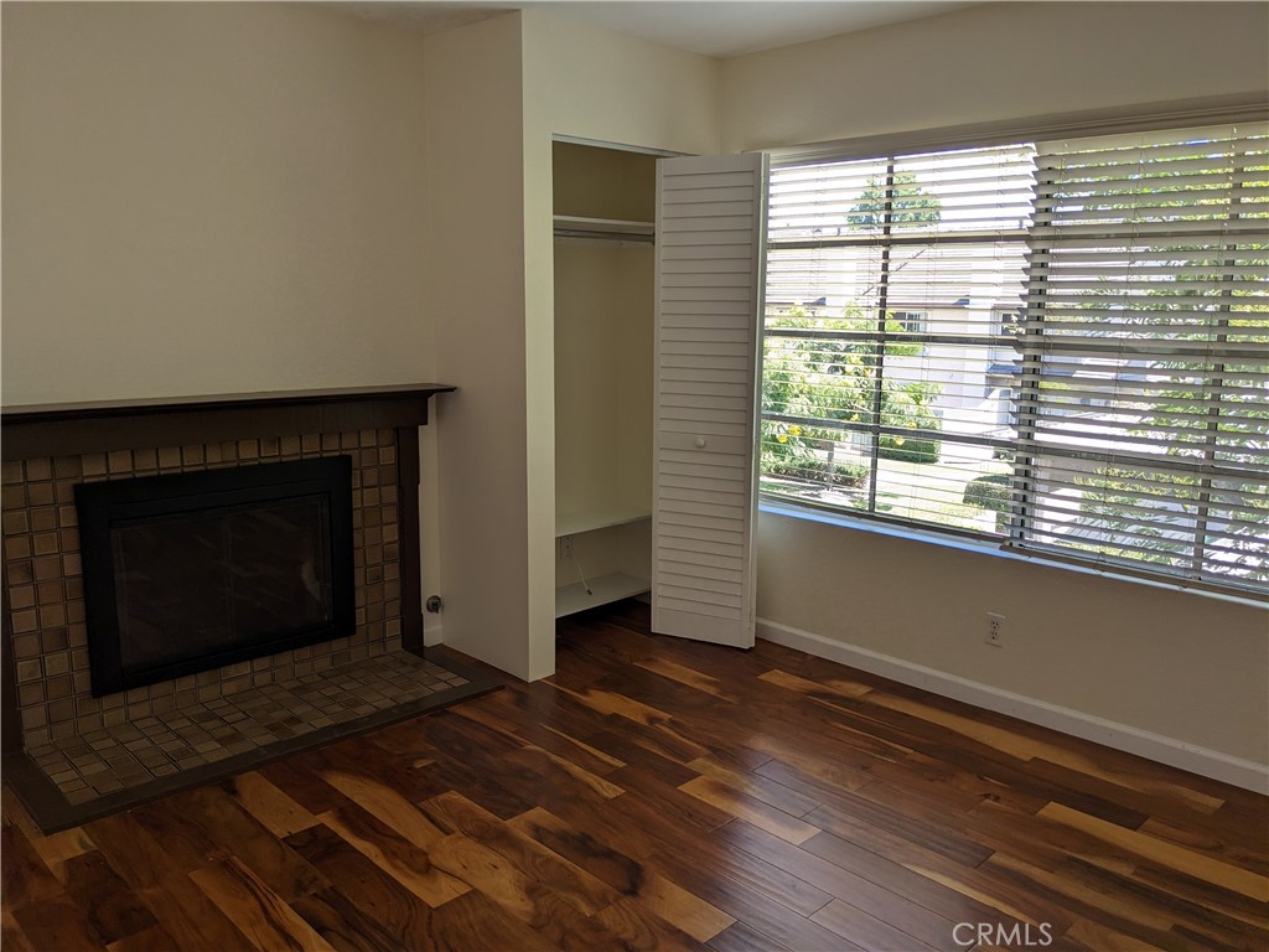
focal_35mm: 27
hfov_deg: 65.3
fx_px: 990
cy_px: 476
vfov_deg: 51.4
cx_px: 634
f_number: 1.73
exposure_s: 1/195
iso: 45
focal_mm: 4.38
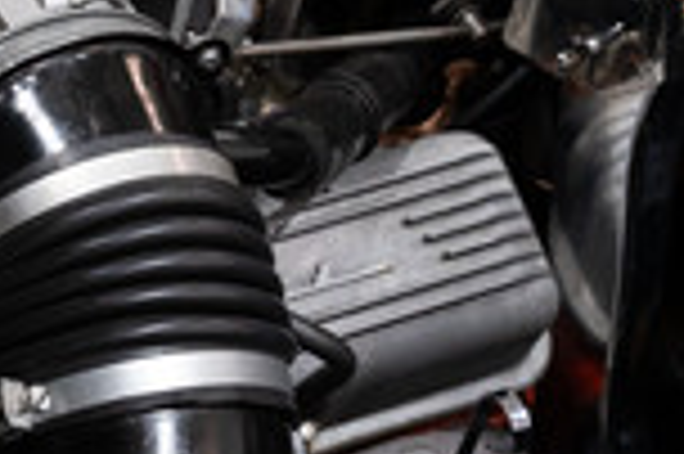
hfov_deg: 13.5
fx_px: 2771
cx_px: -234
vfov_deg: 9.4
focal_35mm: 146
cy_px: 187
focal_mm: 34.7
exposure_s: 1/100
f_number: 3.5
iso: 2000
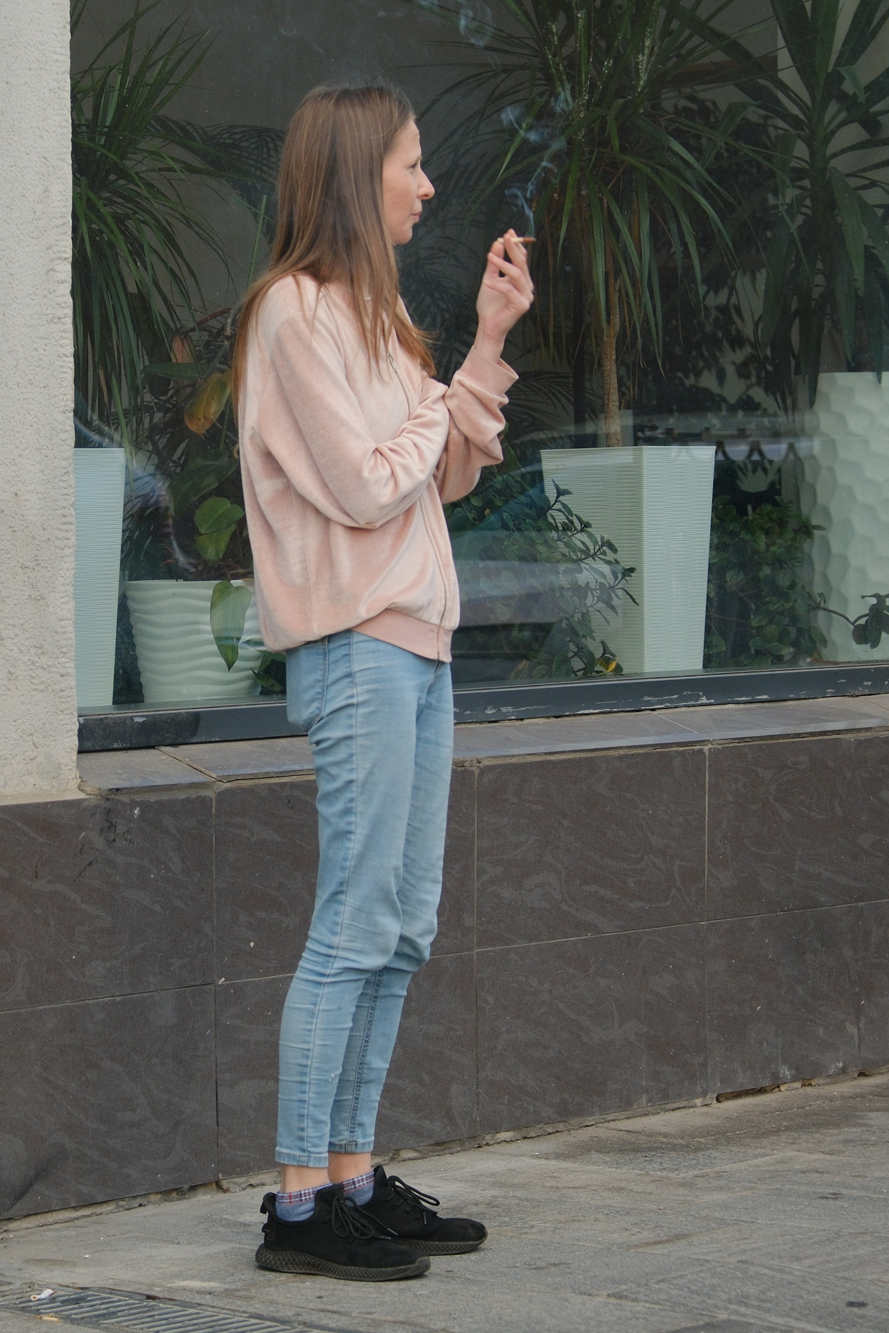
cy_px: 666
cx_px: 444
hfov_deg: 18.2
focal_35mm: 75
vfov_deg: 27.0
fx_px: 2778
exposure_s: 1/45
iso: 640
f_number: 4
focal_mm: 50
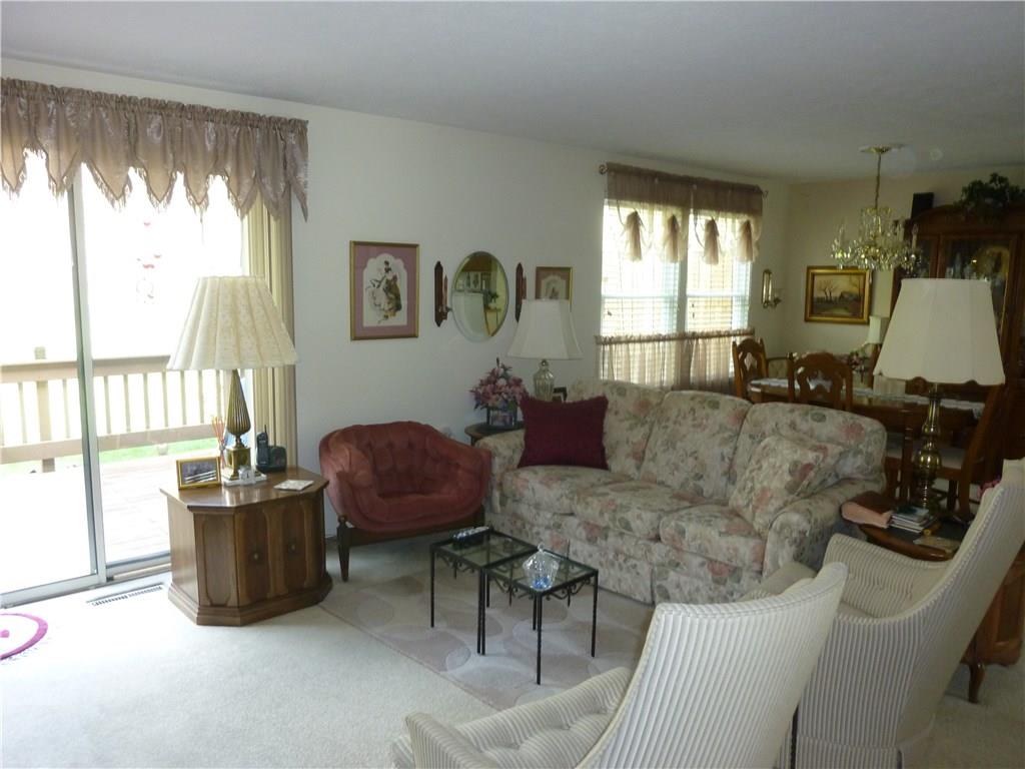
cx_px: 512
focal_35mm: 25
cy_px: 384
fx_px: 740
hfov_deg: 69.4
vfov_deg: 54.9
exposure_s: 1/30
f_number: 3.3
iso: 200
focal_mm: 4.5
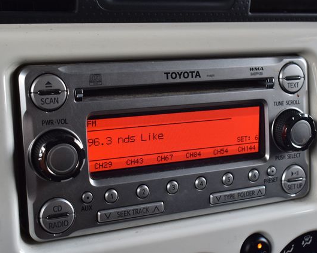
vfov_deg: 25.6
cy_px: 126
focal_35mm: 60
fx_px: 559
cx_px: 162
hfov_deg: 31.7
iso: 400
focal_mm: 35
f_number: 7.1
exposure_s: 1/25
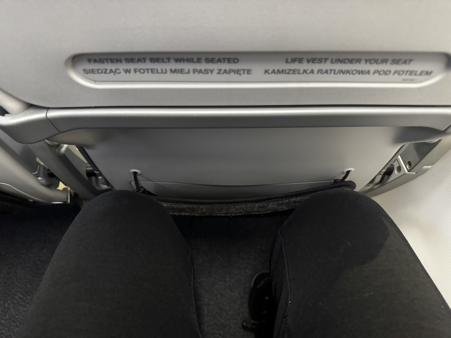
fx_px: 313
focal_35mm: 24
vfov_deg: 56.8
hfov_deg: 71.6
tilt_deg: -49.5
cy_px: 169
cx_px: 226
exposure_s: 1/37
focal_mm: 6.76
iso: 1000
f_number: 1.78
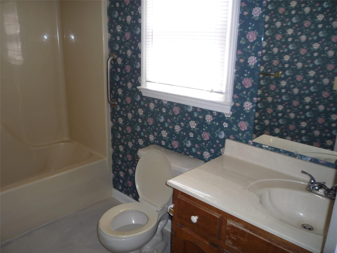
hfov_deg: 60.0
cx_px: 168
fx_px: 292
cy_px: 126
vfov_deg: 46.8
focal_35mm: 30
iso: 100
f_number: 3.3
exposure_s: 1/30
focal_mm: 5.2
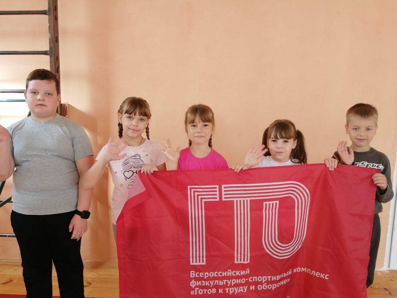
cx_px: 192
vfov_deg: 48.2
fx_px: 333
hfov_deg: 61.6
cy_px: 156
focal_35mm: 29
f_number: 1.8
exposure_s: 1/100
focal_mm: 3.6
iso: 50
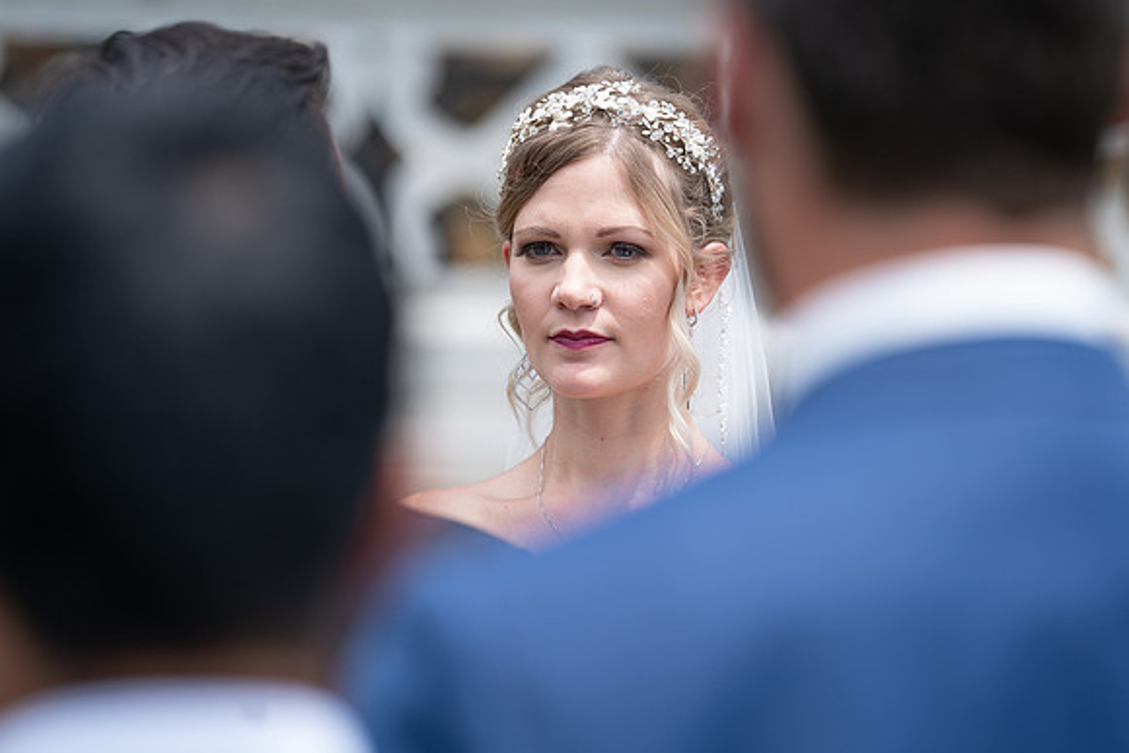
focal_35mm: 225
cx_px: 627
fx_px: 7059
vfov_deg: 6.1
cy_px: 402
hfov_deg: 9.1
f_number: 3.5
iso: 100
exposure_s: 1/640
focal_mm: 200
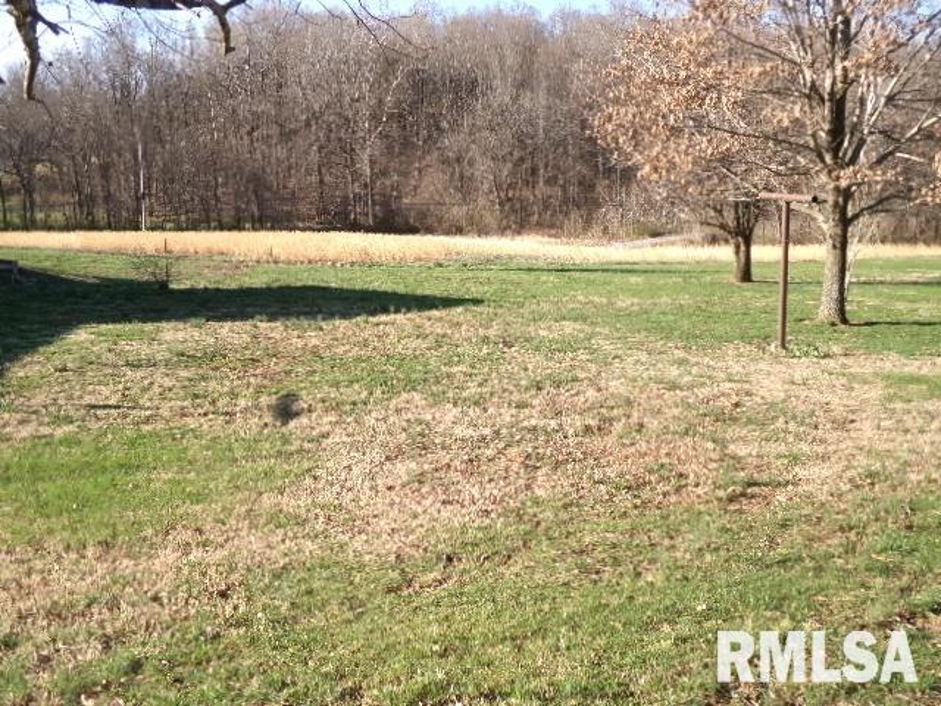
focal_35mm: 37
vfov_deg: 38.7
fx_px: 1006
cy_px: 353
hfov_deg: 50.1
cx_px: 470
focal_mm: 6.6
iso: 100
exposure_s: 1/280
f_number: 4
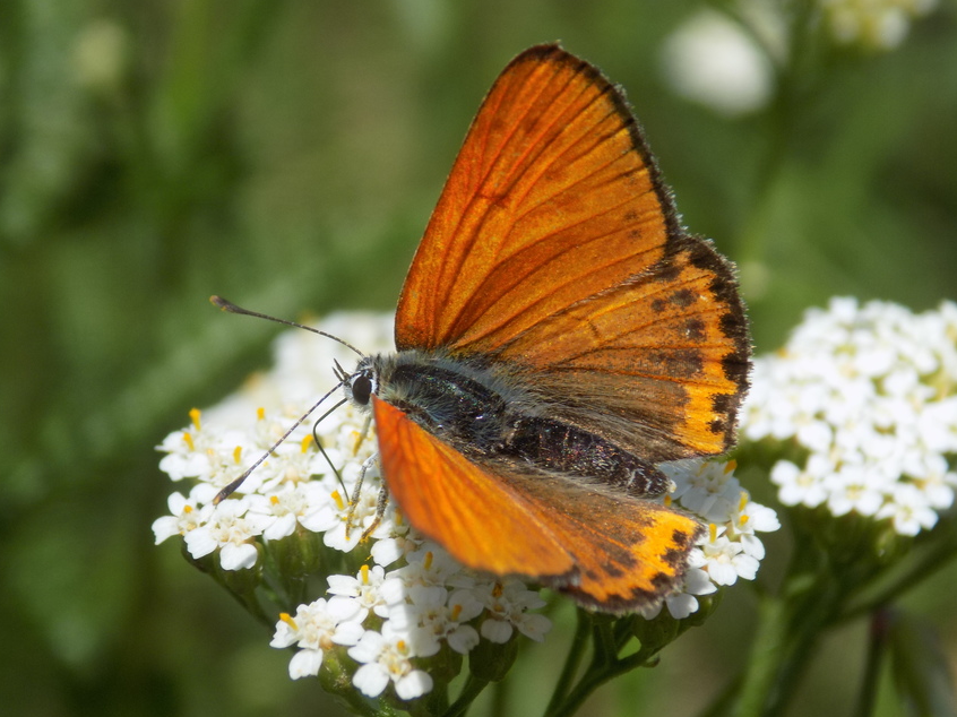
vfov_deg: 12.4
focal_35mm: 119
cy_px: 360
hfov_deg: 16.6
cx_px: 477
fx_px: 3289
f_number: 4.8
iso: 80
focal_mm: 20.9
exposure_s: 1/640
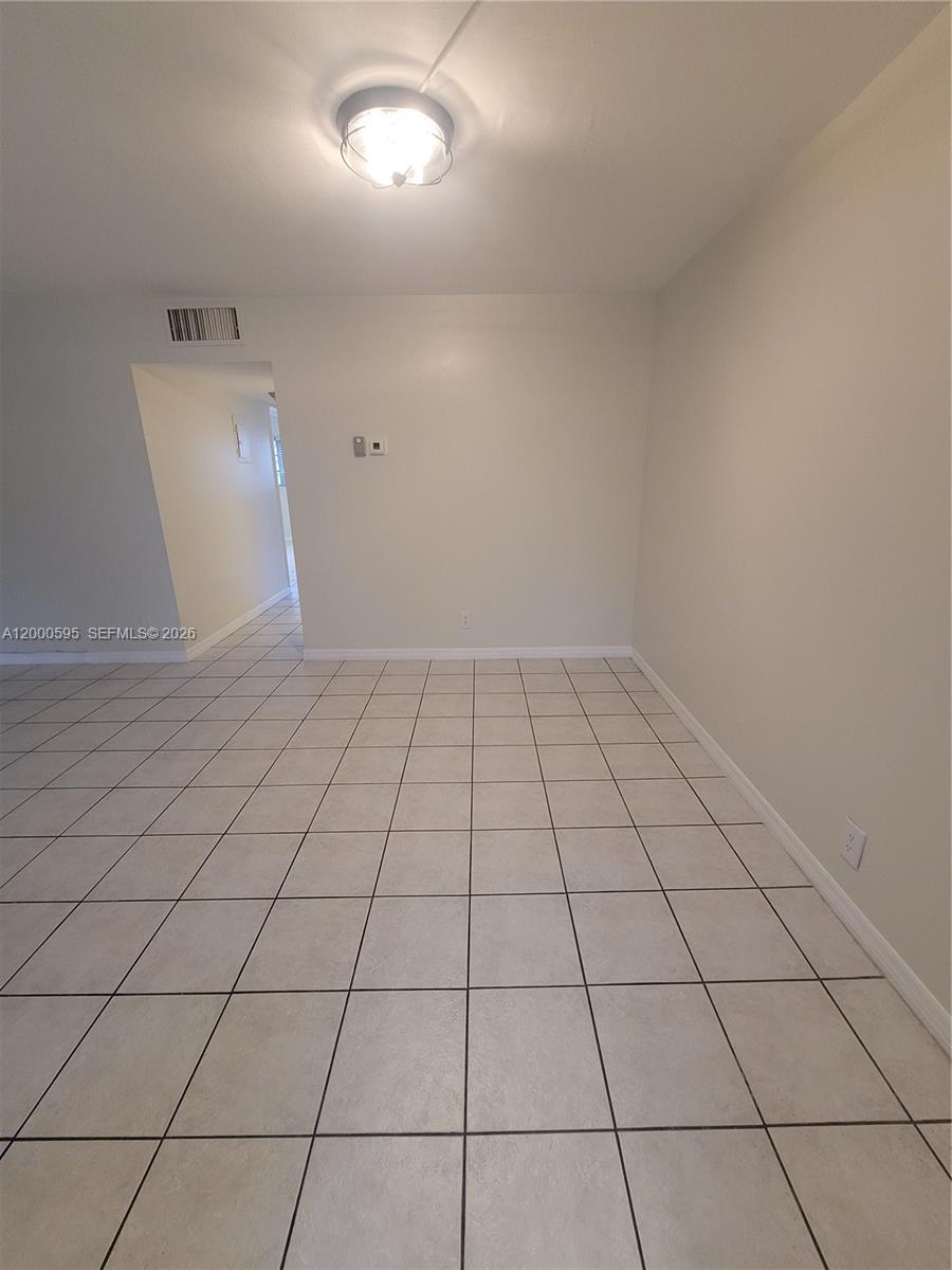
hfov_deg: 89.9
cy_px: 635
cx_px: 476
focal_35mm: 13
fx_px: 477
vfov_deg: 106.2
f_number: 2.2
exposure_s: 1/60
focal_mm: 2.2
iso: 400
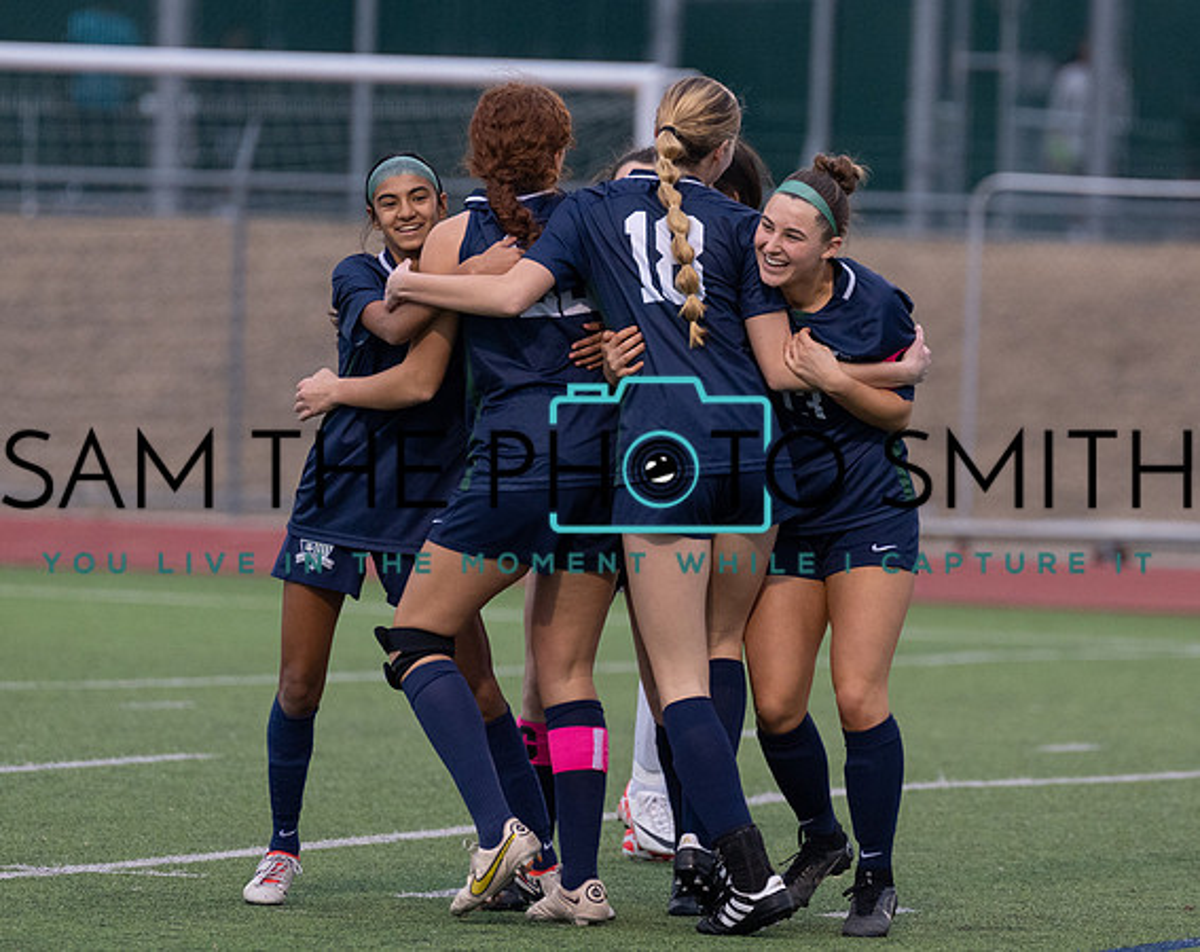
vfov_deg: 3.3
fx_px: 16760
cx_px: 710
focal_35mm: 473
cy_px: 414
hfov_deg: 4.1
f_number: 4
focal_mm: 280
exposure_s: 1/1000
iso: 2000
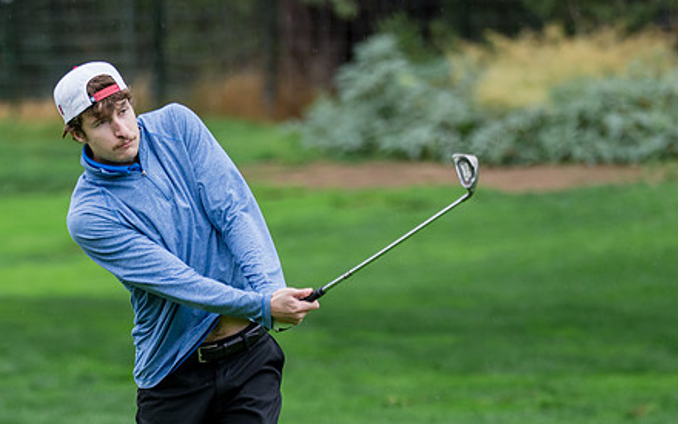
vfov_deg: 2.5
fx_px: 9867
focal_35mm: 534
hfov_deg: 3.9
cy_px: 351
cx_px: 90
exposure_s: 1/640
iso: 500
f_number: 2.8
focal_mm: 200
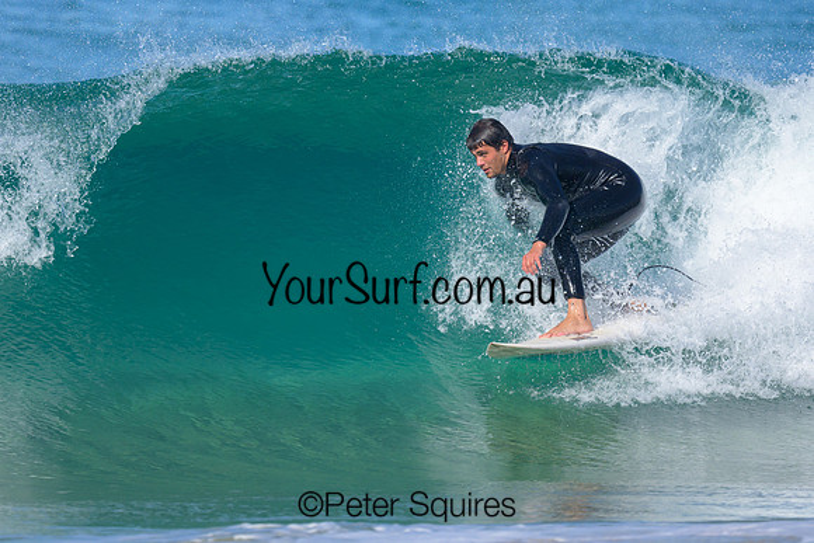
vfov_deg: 1.2
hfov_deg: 1.9
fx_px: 24895
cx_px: 370
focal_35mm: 1101
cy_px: 234
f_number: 6.3
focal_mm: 800
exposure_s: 1/2000
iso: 250
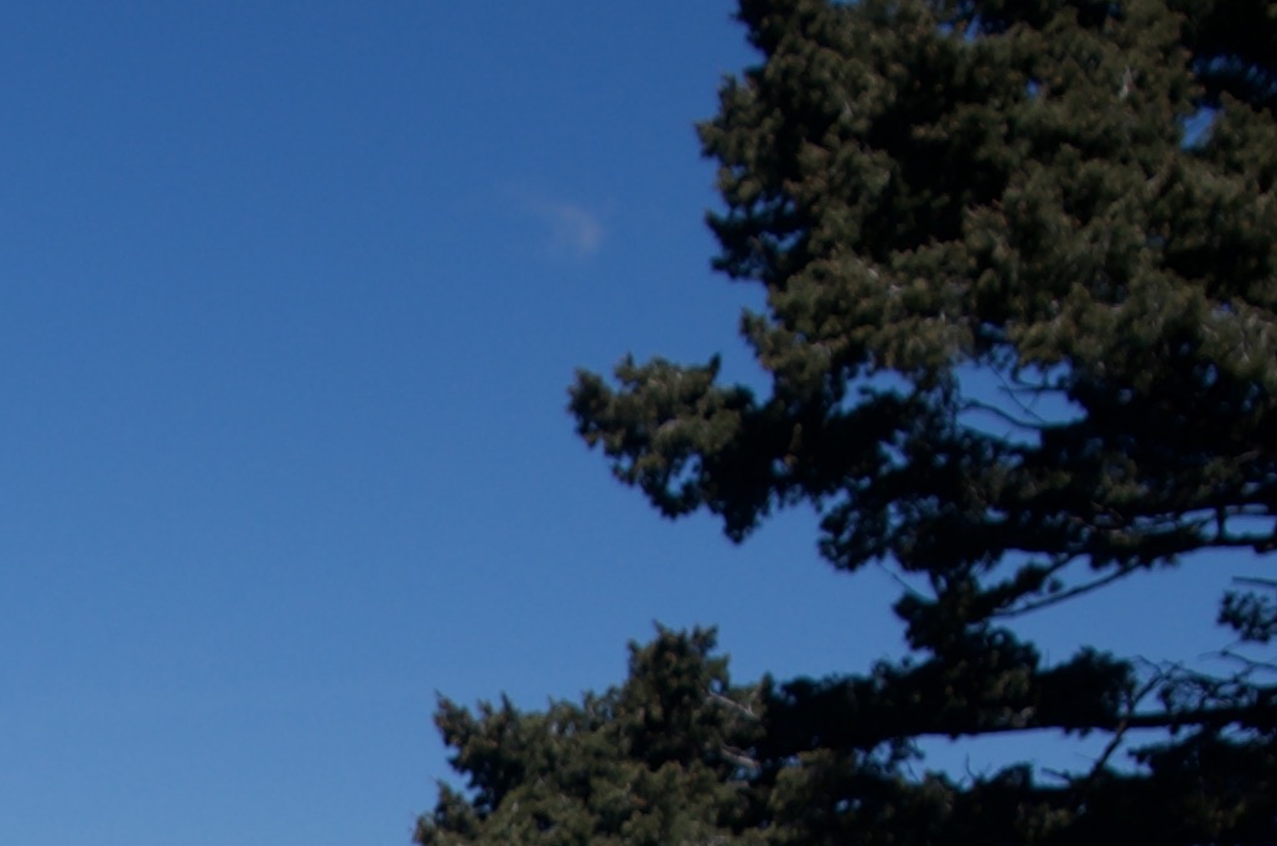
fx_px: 4567
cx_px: -346
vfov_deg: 9.7
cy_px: 1837
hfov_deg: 15.2
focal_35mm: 129
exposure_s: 1/640
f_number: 5
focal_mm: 18
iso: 100
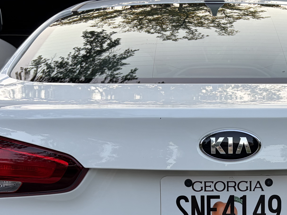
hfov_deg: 31.0
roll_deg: -0.4
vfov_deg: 22.8
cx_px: 224
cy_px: 230
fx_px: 506
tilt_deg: -14.2
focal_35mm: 61
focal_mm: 5.96
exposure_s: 1/319
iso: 40
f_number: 1.6
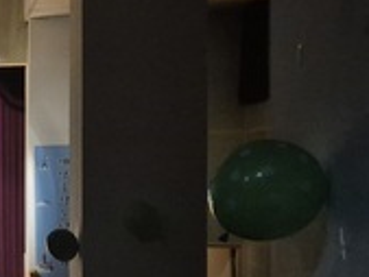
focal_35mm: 95
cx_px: -360
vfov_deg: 15.6
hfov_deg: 16.2
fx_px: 1013
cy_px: 171
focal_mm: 5.4
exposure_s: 1/120
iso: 800
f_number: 1.8
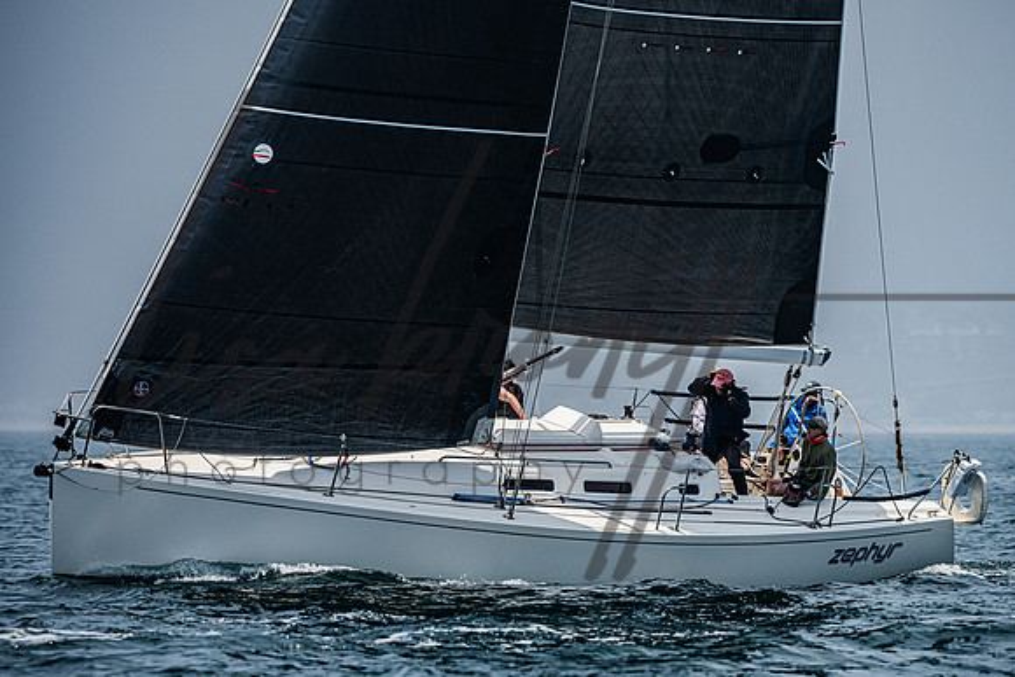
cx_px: 590
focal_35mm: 315
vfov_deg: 4.4
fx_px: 8884
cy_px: 340
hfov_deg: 6.5
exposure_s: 1/5000
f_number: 6.3
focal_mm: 270
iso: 400
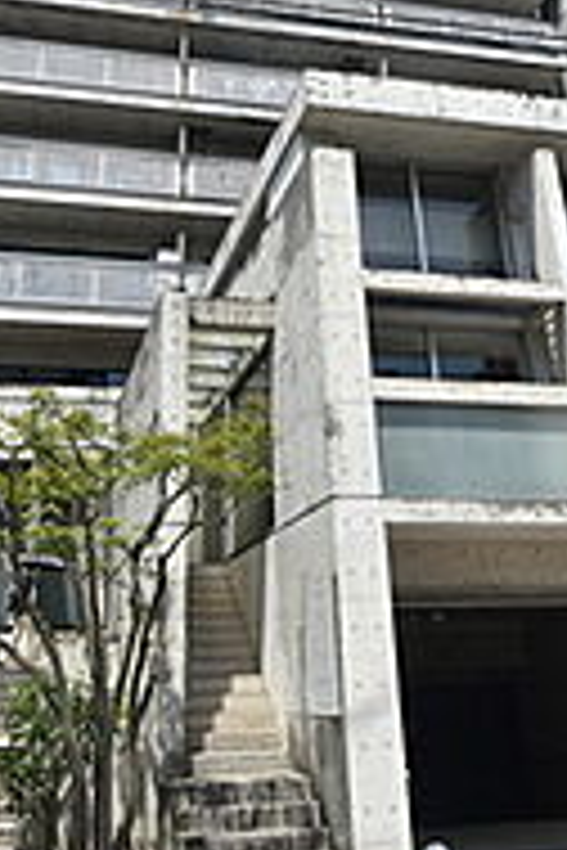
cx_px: 248
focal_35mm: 38
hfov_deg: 35.0
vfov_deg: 47.5
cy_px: 153
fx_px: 898
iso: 110
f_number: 8
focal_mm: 10
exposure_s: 1/250
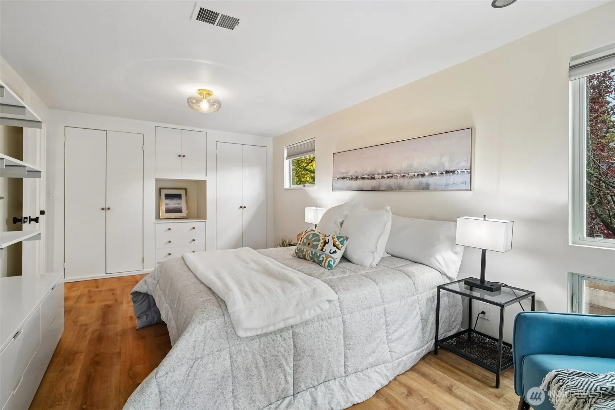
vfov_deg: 73.7
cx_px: 308
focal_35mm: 16
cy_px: 205
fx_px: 273
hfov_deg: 96.7
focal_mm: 16
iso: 1600
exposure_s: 1/30
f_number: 8
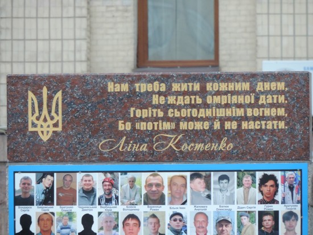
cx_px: 156
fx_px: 5428
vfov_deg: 2.5
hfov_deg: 3.3
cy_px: 118
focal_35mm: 600
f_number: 4.9
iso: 800
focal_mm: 107
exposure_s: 1/60
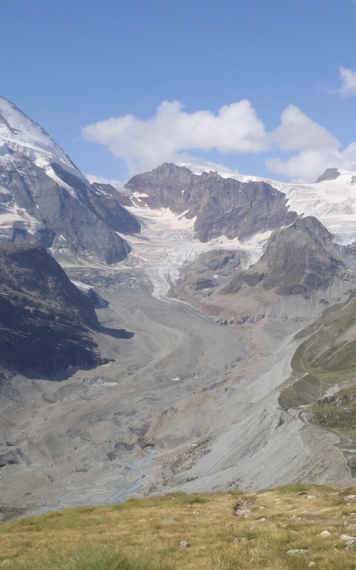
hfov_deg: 21.3
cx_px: 292
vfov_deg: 34.0
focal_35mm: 60
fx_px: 931
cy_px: 284
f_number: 5
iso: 80
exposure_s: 1/640
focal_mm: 7.57
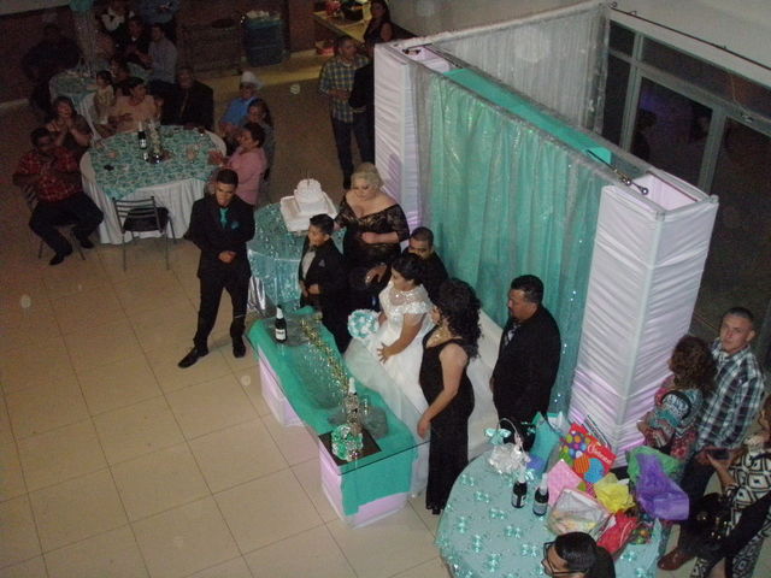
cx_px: 386
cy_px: 289
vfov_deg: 37.7
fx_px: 846
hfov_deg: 49.0
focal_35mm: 38
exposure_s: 1/30
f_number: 3.5
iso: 800
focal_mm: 6.7
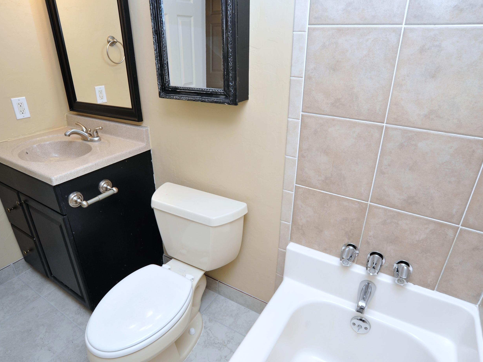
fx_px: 293
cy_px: 173
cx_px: 238
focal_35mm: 21
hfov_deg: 79.0
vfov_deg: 63.4
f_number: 11
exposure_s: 1/30
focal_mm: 18
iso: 640
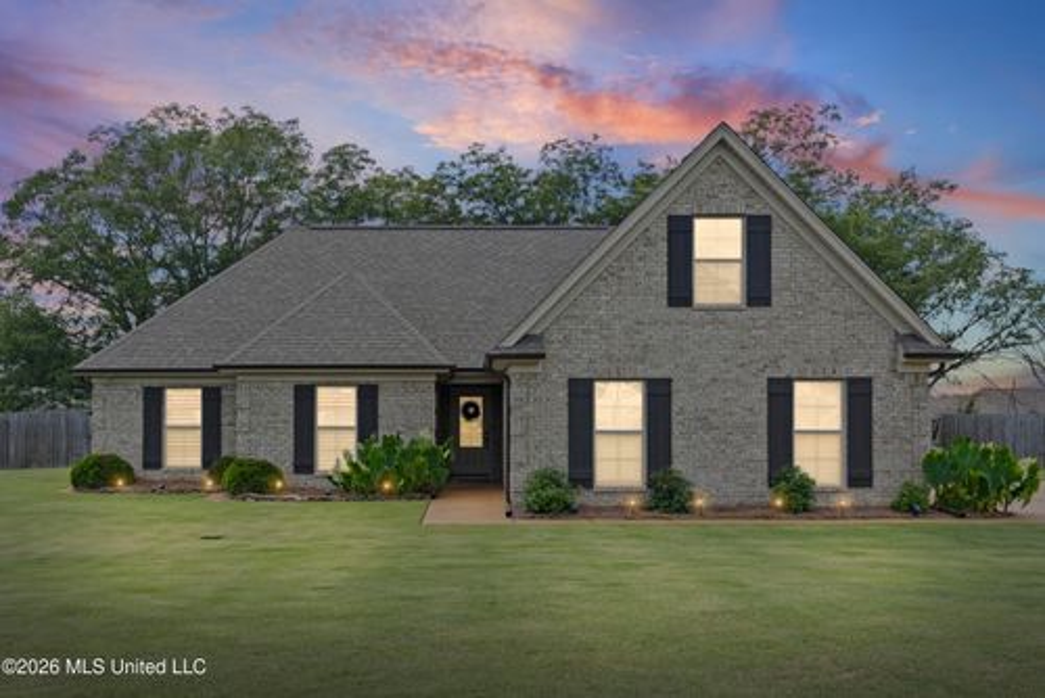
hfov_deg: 54.4
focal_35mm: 35
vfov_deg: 37.9
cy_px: 349
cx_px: 522
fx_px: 1017
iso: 800
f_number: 9
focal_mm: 35
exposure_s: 1/160
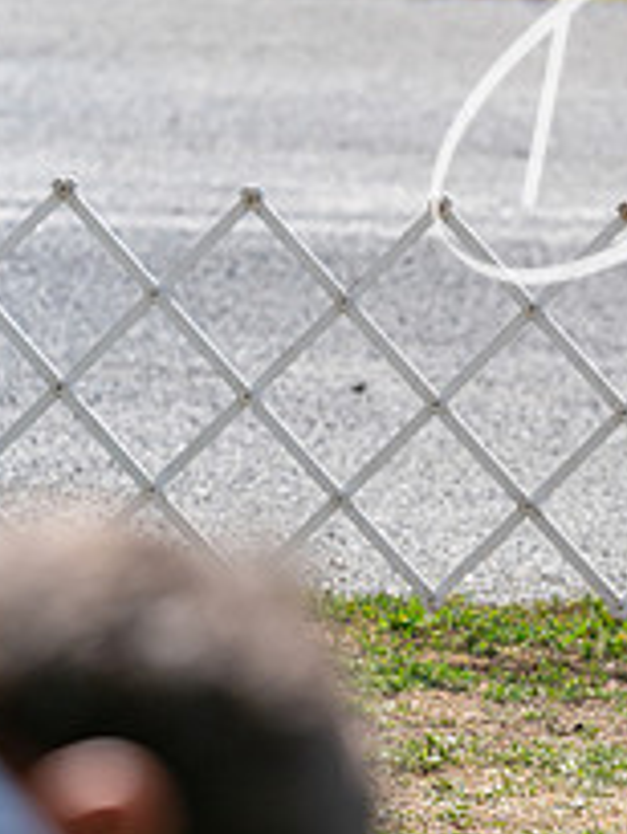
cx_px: 1022
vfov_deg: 5.1
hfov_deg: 3.8
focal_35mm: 387
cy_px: 356
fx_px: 9337
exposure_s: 1/2000
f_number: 5
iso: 320
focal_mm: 142
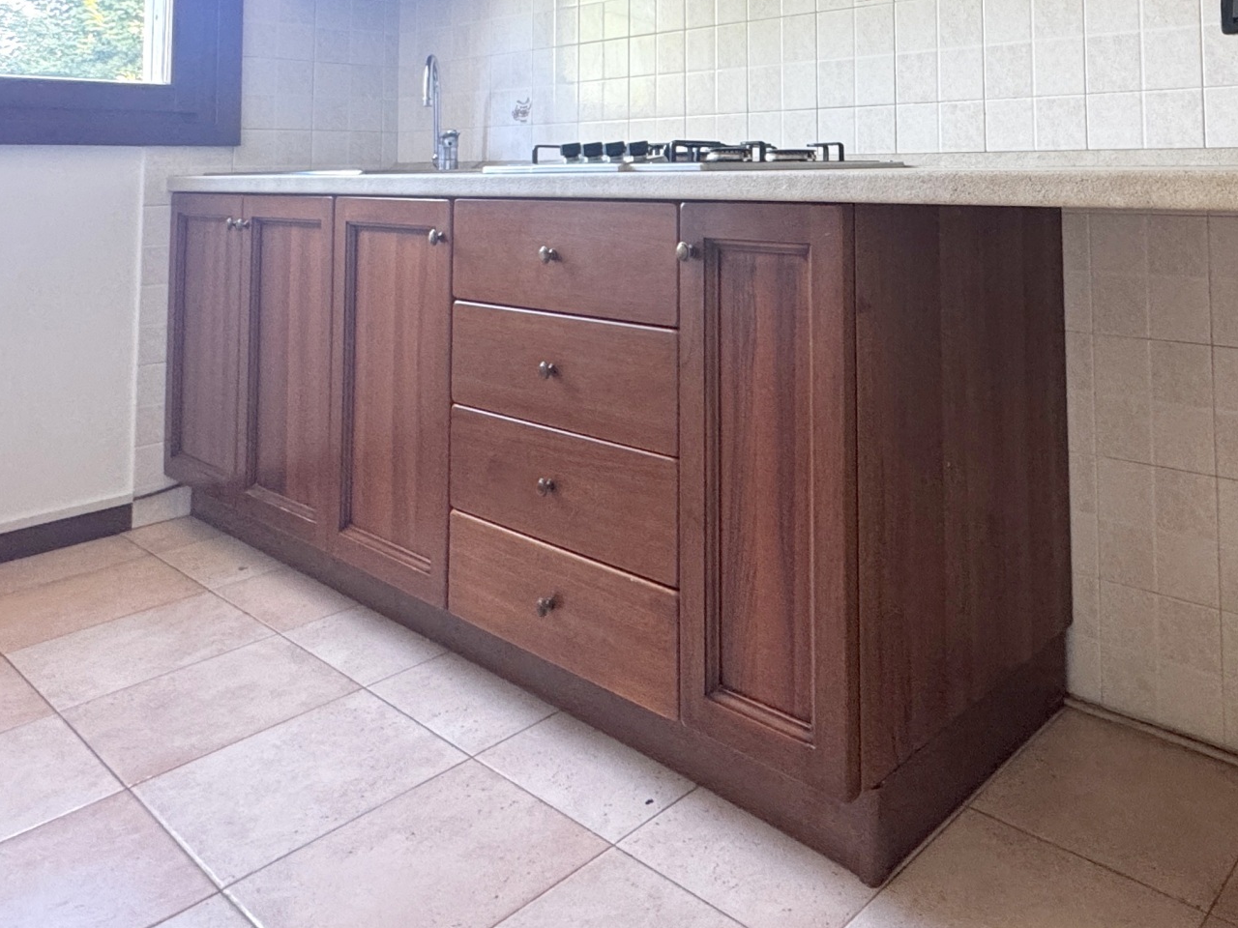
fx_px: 1001
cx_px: 894
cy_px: 102
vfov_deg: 45.3
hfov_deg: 60.7
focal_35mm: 28
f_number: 2.2
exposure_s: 1/99
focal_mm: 2.22
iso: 200
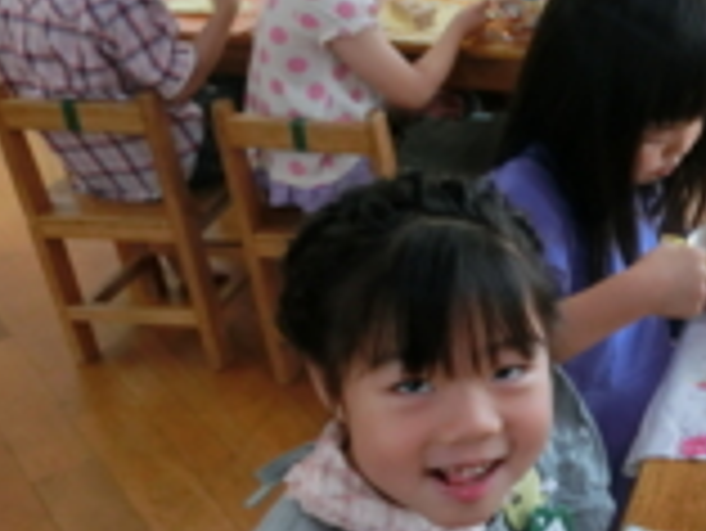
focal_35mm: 61
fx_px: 1245
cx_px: 854
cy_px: 284
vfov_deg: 24.1
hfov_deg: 27.7
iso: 200
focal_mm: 4.24
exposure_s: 1/125
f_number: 3
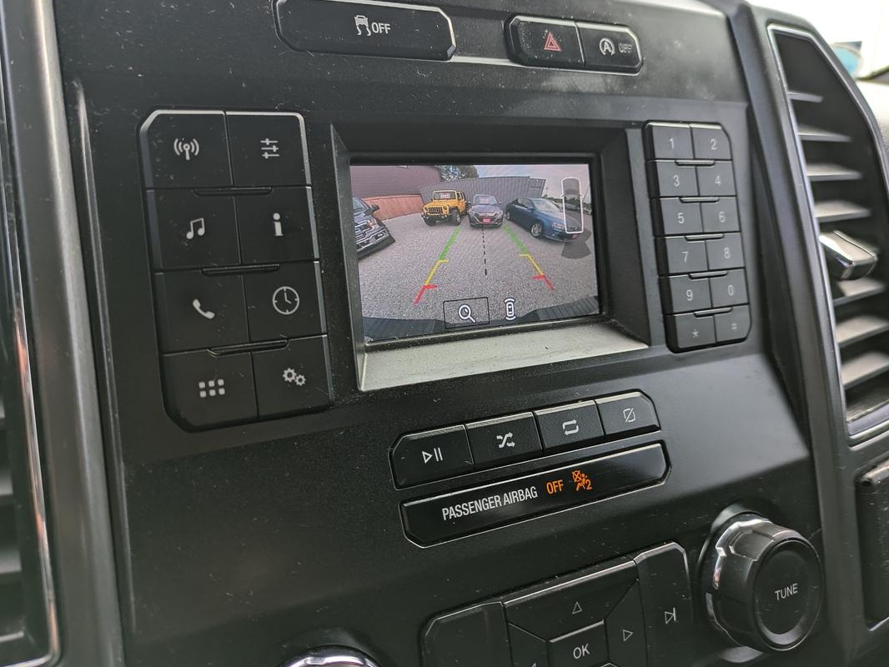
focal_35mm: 30
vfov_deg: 46.7
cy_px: 298
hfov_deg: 59.9
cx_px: 433
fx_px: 771
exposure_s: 1/393
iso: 40
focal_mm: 5.43
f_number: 1.89
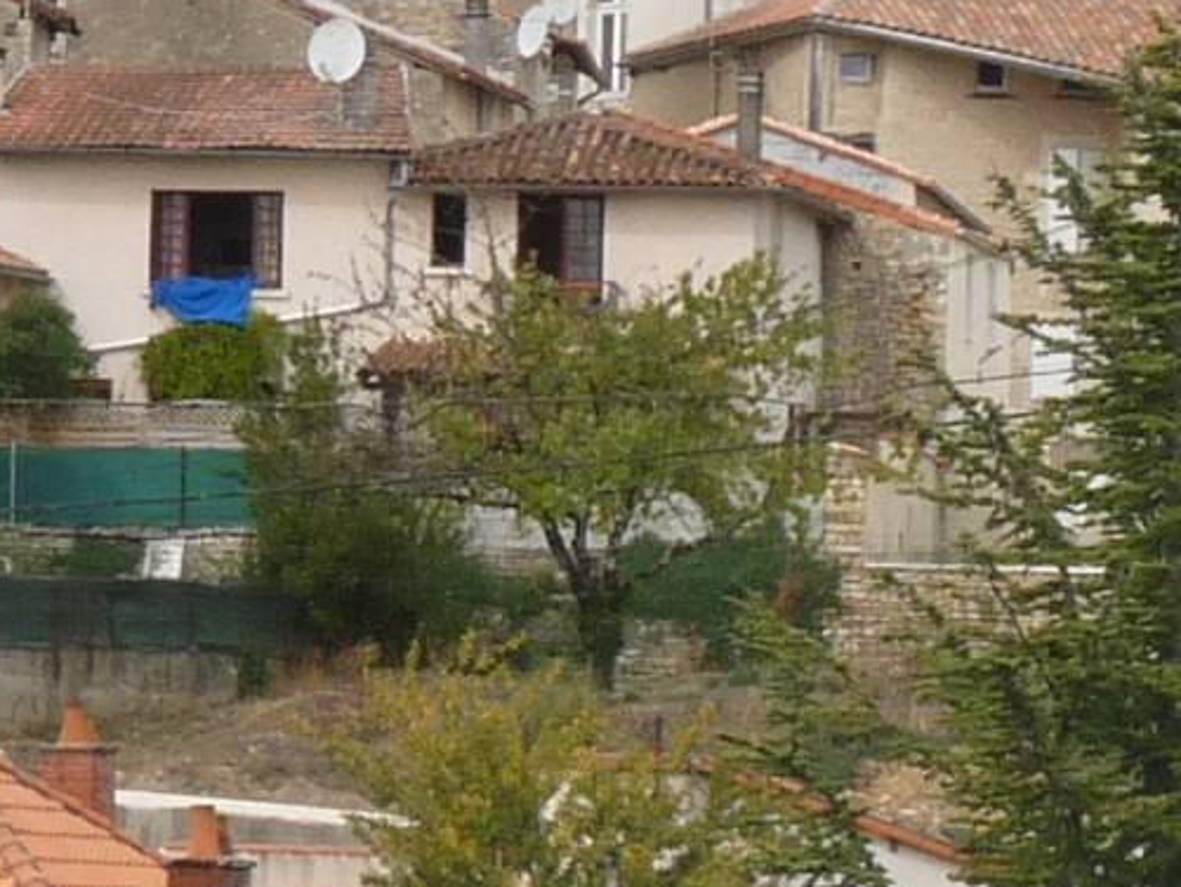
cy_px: 186
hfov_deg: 4.5
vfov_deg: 3.4
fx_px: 15049
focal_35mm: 441
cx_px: -667
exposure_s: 1/250
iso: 100
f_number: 5.6
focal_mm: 13.8
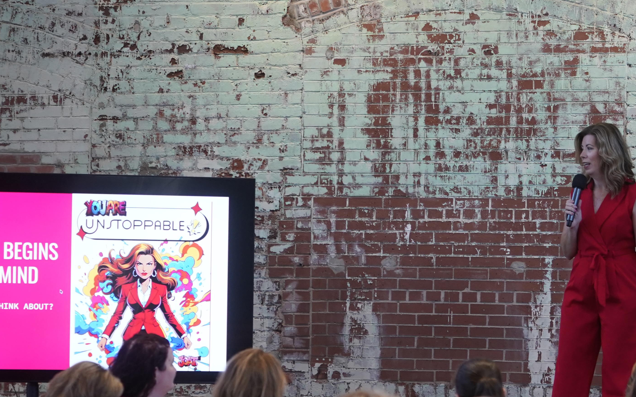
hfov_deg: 13.6
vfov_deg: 8.6
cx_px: 568
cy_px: 308
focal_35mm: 153
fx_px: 2652
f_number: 4
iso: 1250
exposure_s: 1/160
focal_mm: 70
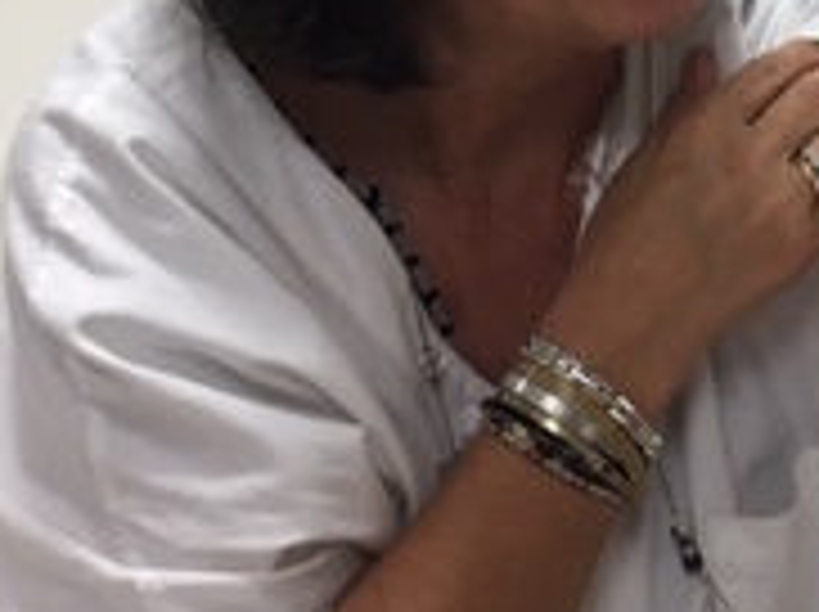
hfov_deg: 18.6
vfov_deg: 14.2
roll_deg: -0.5
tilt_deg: -10.5
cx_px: 886
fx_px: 2410
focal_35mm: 102
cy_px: -50
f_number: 2.2
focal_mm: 4.15
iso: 40
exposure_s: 1/33
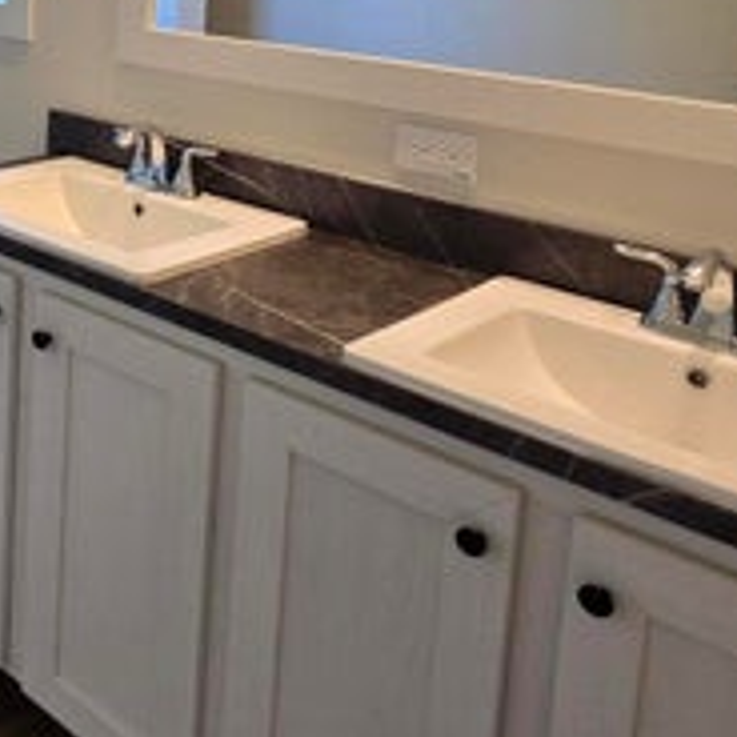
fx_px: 964
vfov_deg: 37.5
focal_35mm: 40
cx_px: -164
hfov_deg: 33.4
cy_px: 4
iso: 50
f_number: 2.2
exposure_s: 1/60
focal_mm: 2.2
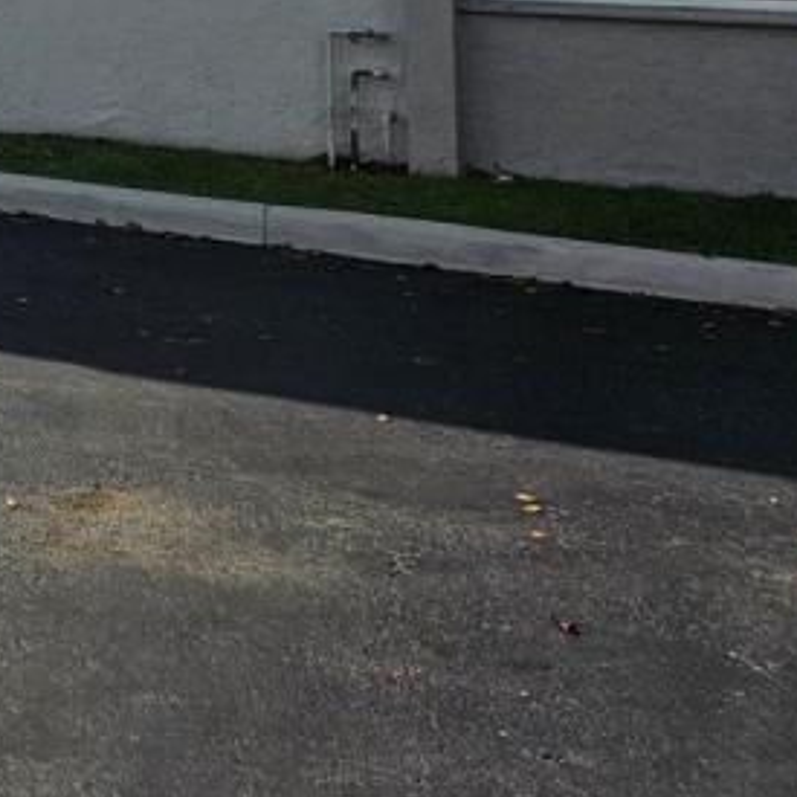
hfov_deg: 19.5
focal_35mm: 71
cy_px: -238
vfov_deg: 21.9
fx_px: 1849
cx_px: -554
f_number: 1.8
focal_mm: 5.4
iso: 25
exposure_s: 1/4807
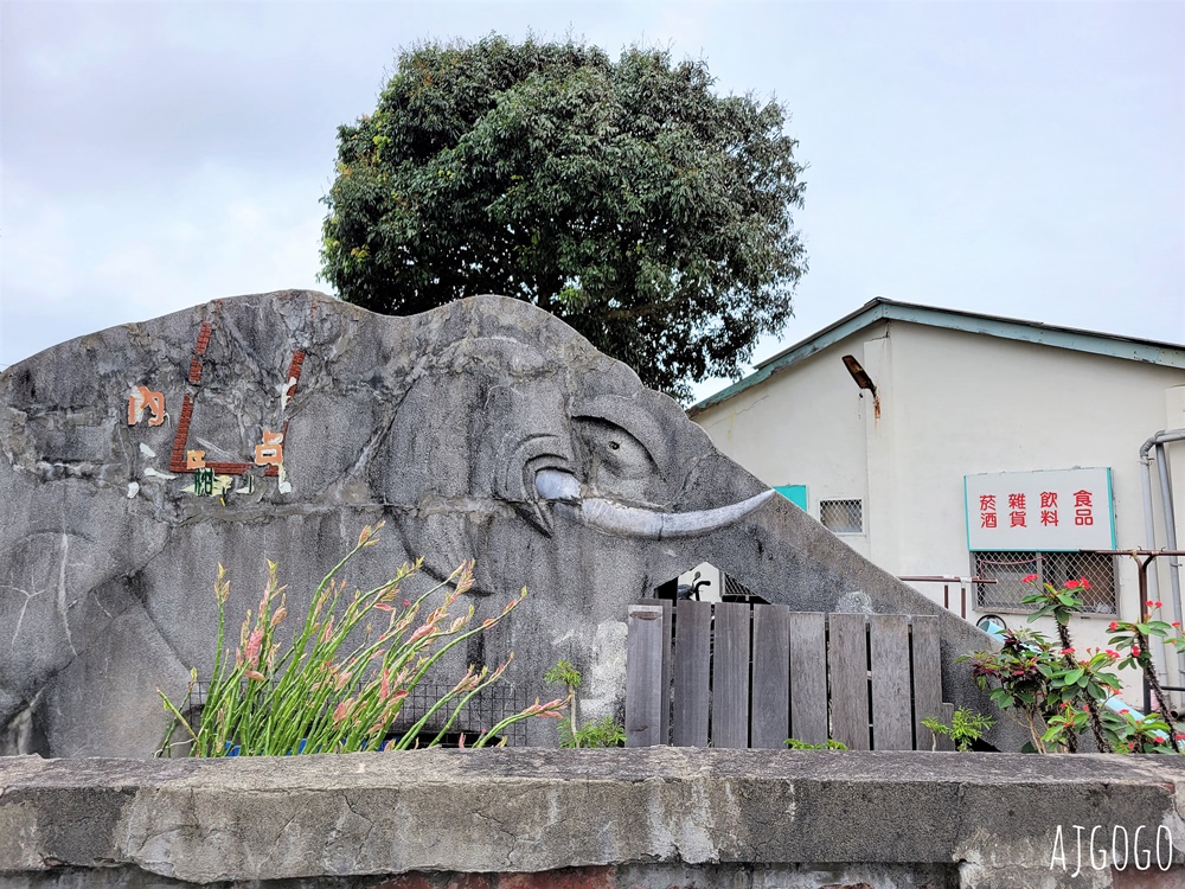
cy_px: 444
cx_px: 592
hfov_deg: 67.3
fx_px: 890
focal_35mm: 26
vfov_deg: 53.1
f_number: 1.8
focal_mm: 5.4
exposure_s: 1/944
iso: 40
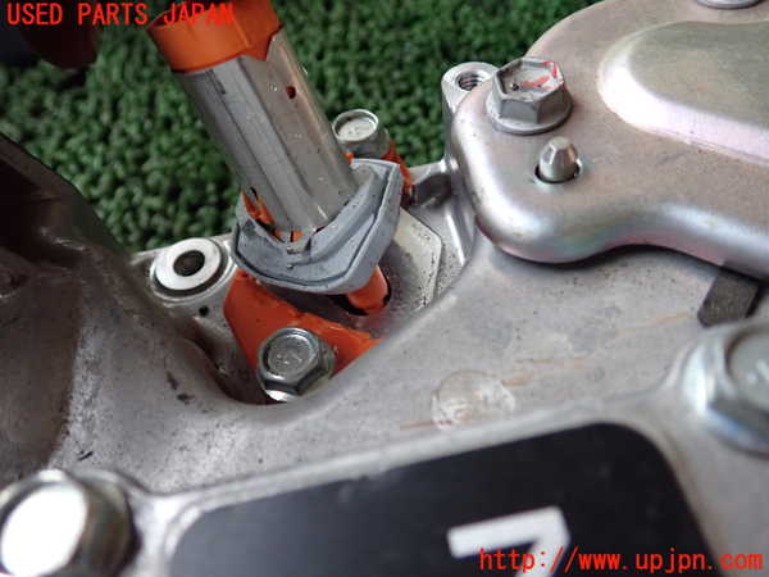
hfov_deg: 60.0
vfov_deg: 46.8
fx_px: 666
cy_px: 288
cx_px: 384
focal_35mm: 30
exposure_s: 1/125
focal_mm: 5.4
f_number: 2.3
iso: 500
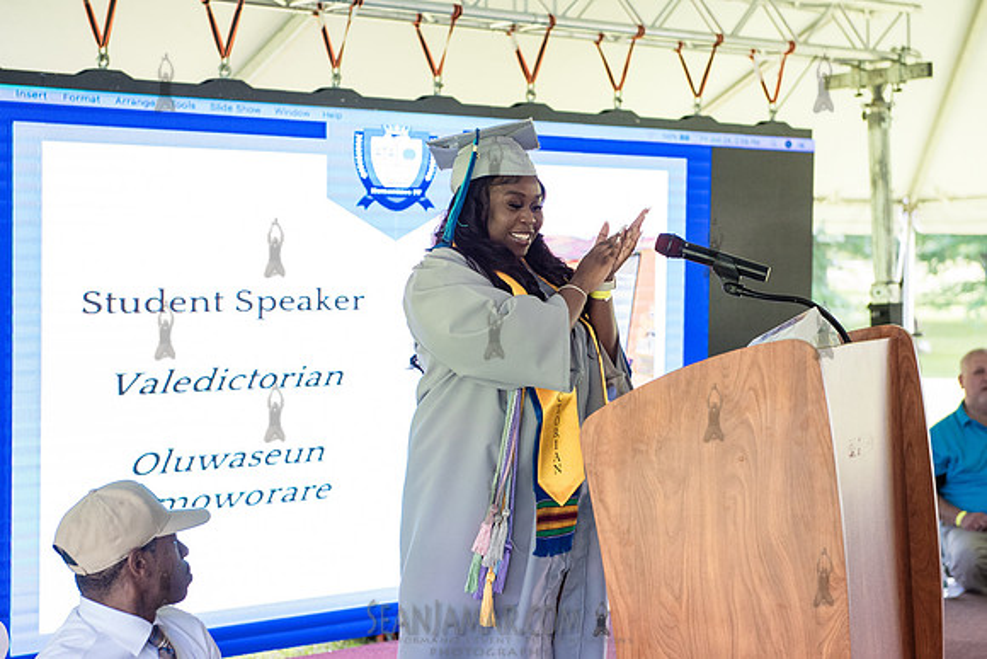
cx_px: 493
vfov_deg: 17.5
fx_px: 2142
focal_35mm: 78
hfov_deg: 26.0
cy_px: 330
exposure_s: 1/400
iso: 2500
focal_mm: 70
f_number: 4
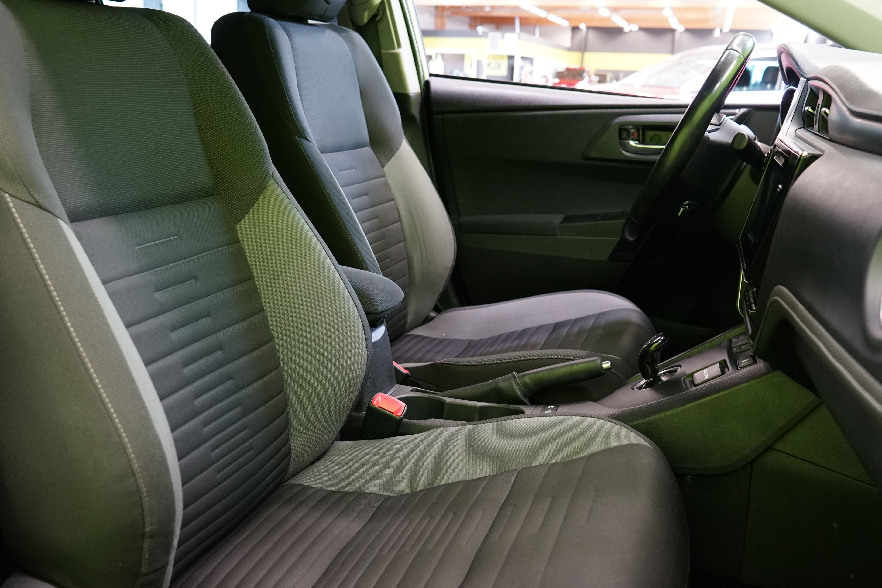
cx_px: 400
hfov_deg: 53.1
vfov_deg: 36.9
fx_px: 882
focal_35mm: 36
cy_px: 287
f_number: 5
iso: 2000
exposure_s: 1/20
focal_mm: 28
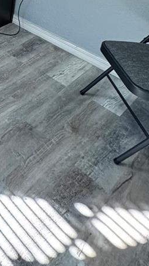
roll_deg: +1.3
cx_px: -110
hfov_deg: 21.1
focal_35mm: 41
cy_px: -58
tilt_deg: -16.2
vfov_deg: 36.9
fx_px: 288
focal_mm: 2.22
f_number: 2.2
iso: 200
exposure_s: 1/60
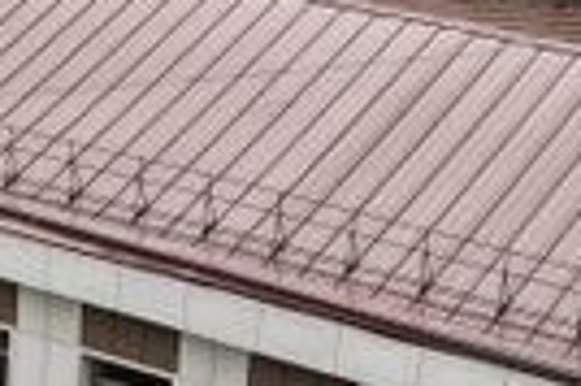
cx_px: -306
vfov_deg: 9.3
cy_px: 334
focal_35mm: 146
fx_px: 2353
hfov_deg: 13.2
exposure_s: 1/15
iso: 120
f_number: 2.8
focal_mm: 14.45
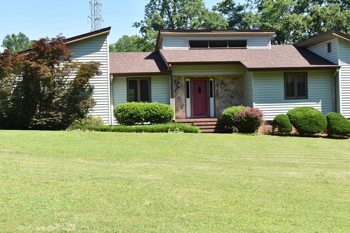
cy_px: 106
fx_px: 570
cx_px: 189
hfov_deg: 34.1
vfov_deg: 23.1
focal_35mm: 59
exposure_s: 1/200
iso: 100
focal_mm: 29
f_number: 7.1
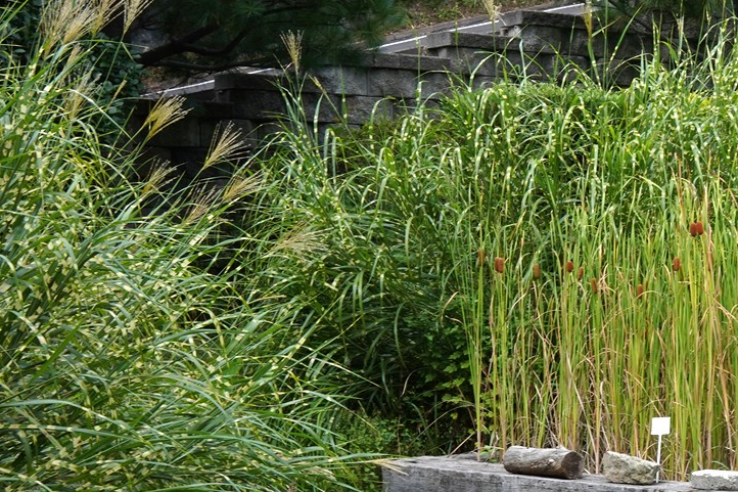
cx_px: 959
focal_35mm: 97
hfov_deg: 19.4
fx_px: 1988
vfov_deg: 14.0
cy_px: 374
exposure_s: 1/100
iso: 400
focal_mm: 35
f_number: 14
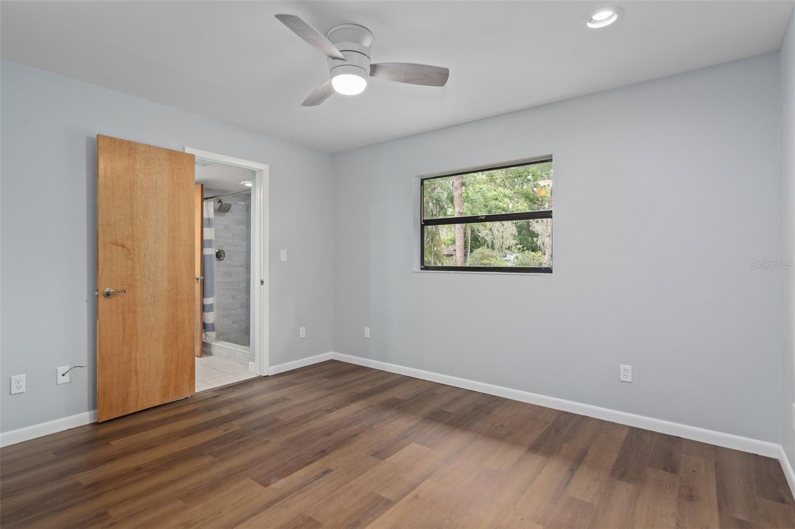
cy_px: 264
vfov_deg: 70.4
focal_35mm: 17
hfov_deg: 93.3
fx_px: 375
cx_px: 398
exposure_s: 1/1.25
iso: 320
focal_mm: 17
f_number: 8
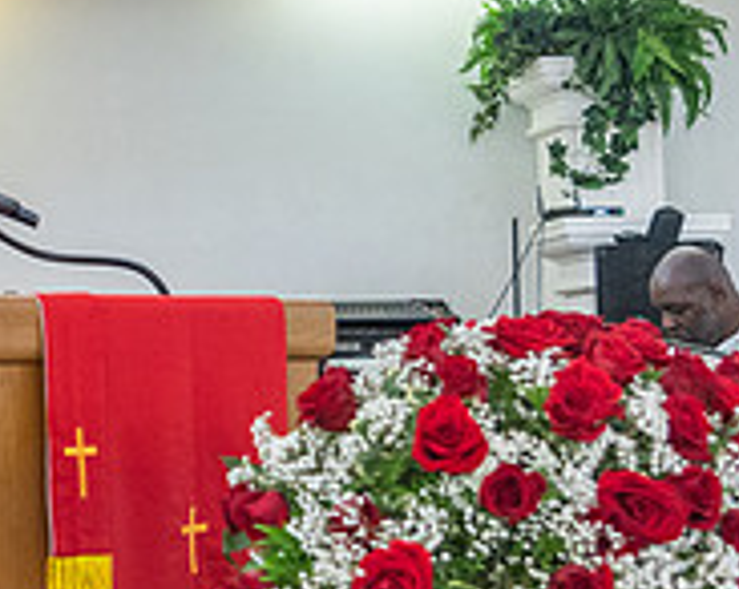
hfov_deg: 15.5
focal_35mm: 118
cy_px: 272
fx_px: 2578
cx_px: -230
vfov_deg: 13.0
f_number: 4
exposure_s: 1/100
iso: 1600
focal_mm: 38
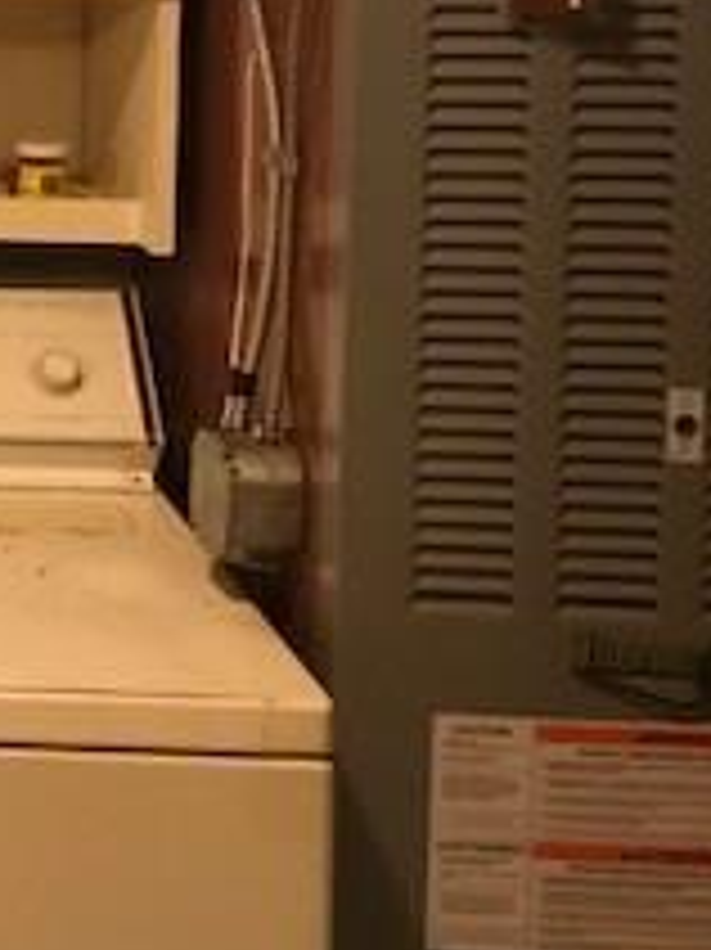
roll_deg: -0.2
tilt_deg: -4.8
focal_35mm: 85
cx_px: -675
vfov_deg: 22.3
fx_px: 2330
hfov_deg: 14.6
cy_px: 50
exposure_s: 1/11
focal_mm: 3.99
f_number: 1.8
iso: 100
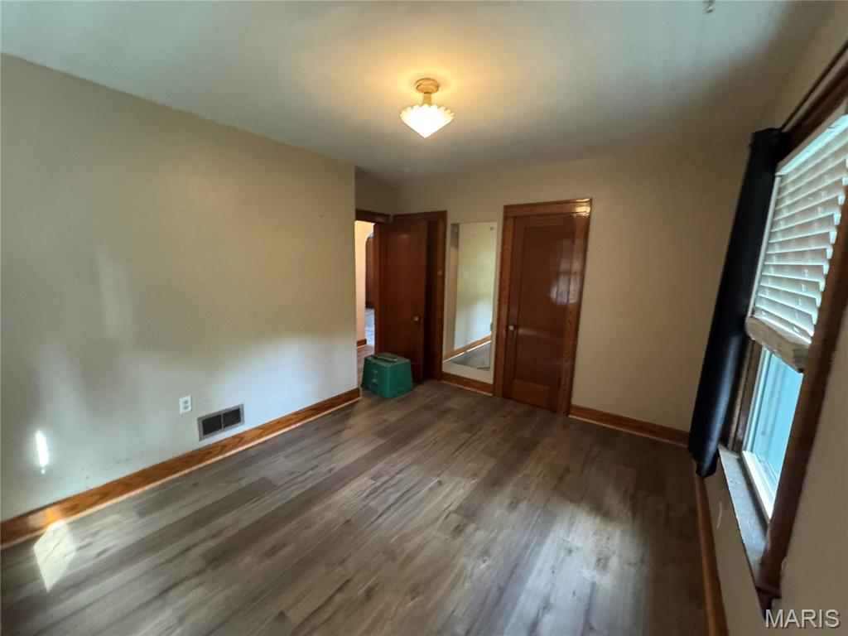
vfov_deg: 85.7
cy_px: 318
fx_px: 343
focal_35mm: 14
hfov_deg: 102.1
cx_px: 424
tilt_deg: -8.7
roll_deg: -1.9
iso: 1000
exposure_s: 1/60
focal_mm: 2.22
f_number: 2.2
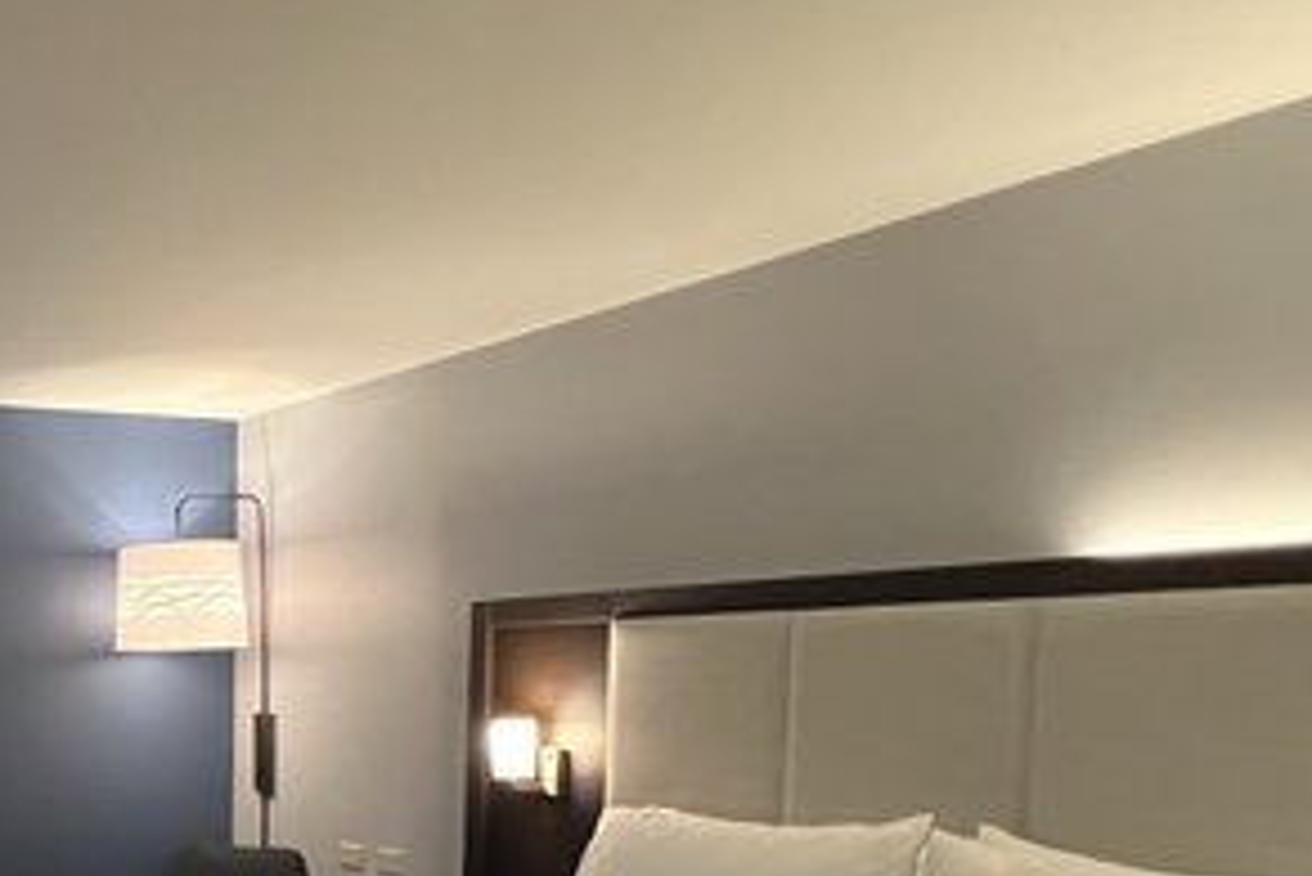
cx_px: -90
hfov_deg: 42.3
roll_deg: +0.1
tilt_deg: -5.4
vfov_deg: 34.0
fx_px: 1349
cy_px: 786
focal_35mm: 37
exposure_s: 1/60
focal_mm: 1.57
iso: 800
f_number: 1.8
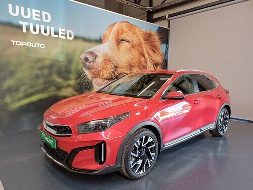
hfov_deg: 69.4
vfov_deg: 54.9
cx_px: 126
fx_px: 183
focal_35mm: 25
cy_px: 95
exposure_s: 1/50
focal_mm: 4.65
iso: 160
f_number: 1.8
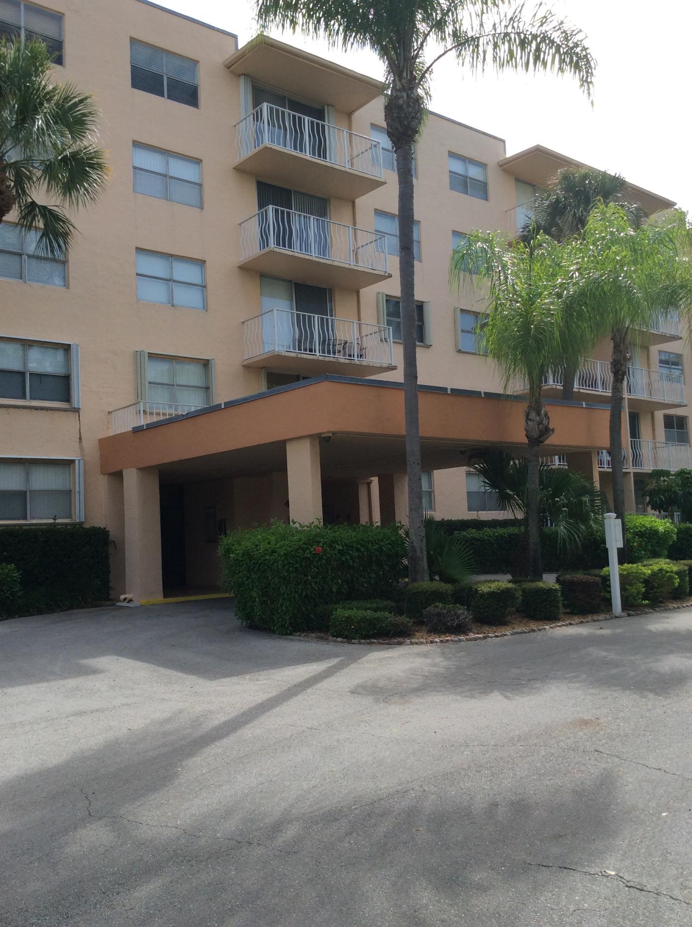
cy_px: 464
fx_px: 856
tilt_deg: +3.2
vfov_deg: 56.9
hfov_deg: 44.0
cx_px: 346
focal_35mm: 32
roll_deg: +1.4
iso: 32
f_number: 2.4
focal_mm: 3.3
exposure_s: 1/853
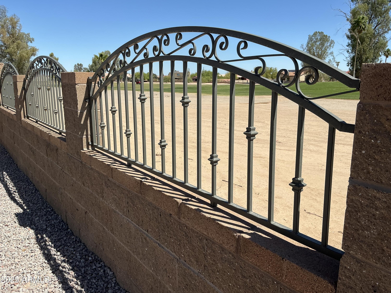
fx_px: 316
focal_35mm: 28
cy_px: 146
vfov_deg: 49.7
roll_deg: -0.5
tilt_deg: -11.7
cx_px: 196
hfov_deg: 63.4
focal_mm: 3
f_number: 1.8
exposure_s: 1/2320
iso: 25
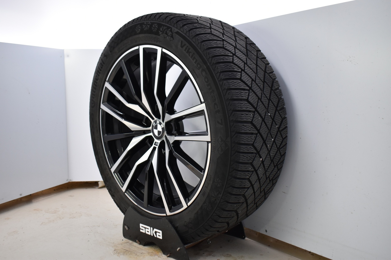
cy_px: 130
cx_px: 196
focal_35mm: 36
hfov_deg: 53.1
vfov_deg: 36.9
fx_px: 391
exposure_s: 1/60
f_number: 3.8
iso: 900
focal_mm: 24
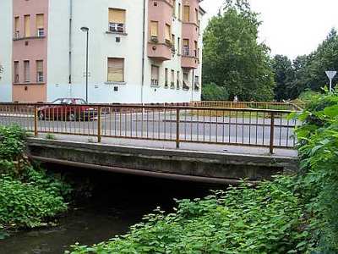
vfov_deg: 41.8
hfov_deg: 54.0
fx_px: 332
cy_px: 127
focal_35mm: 34
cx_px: 169
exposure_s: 1/125
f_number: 5.6
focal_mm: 5.6
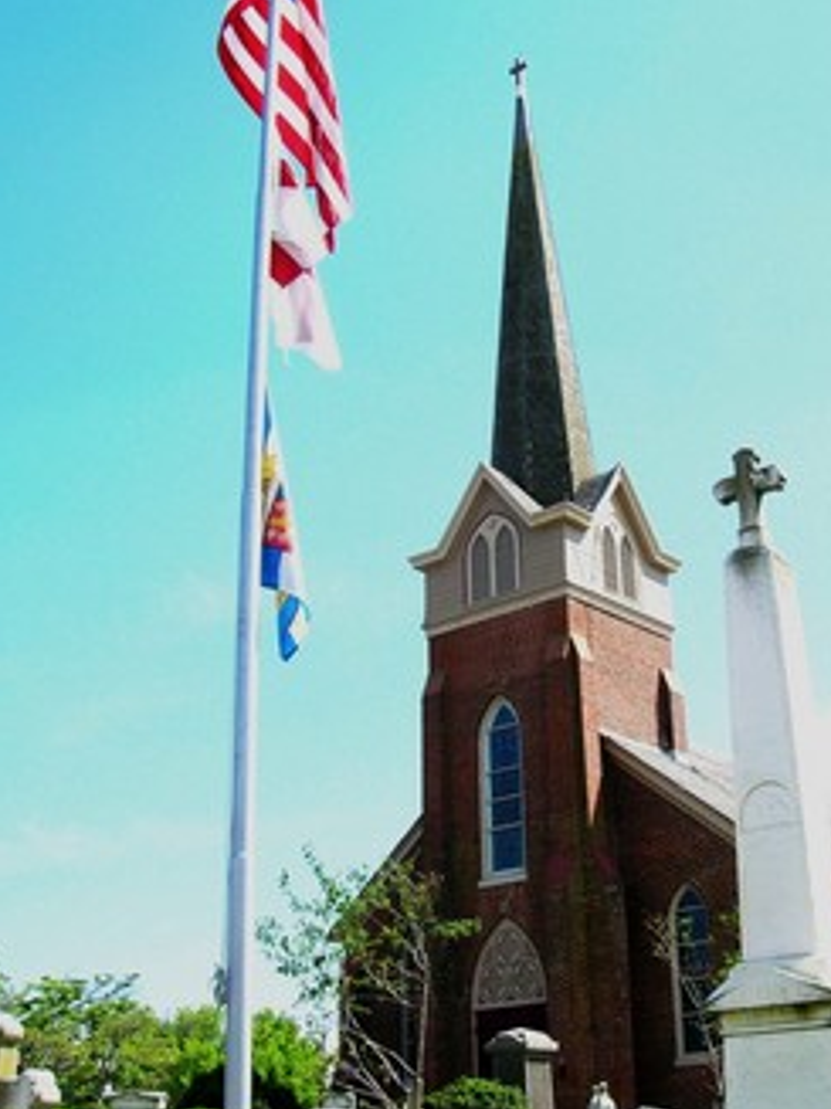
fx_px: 1409
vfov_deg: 42.9
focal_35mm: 44
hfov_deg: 32.8
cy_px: 505
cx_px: 499
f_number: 4.9
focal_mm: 6
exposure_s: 1/328
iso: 50
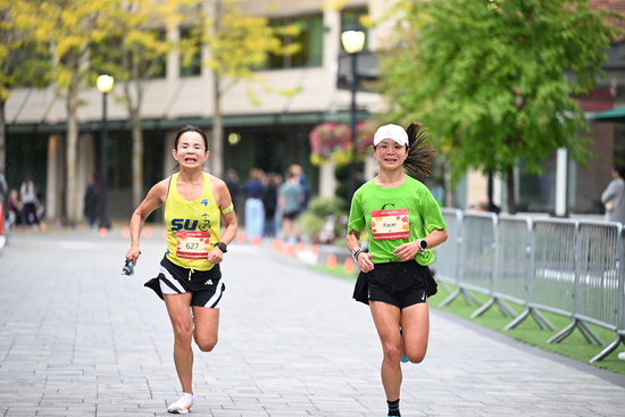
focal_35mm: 150
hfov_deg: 13.7
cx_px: 312
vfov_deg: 9.2
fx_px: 2605
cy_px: 208
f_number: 2.8
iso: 1250
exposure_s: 1/1250
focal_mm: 150
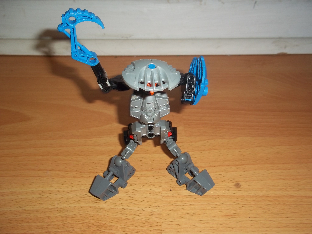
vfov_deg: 39.7
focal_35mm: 36
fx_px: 324
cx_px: 156
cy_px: 117
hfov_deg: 51.4
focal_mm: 6.5
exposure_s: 1/30
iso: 80
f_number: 3.1
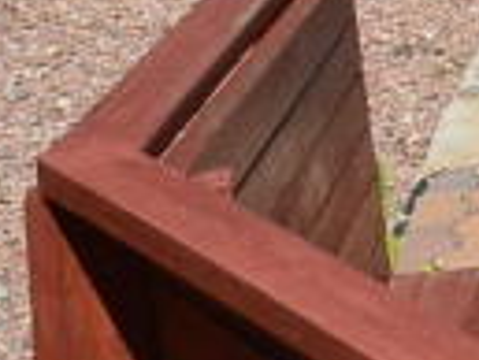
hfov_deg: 7.7
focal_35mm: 181
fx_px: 2507
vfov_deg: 8.1
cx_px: 1862
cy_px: -174
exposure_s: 1/400
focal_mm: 14
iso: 200
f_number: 11
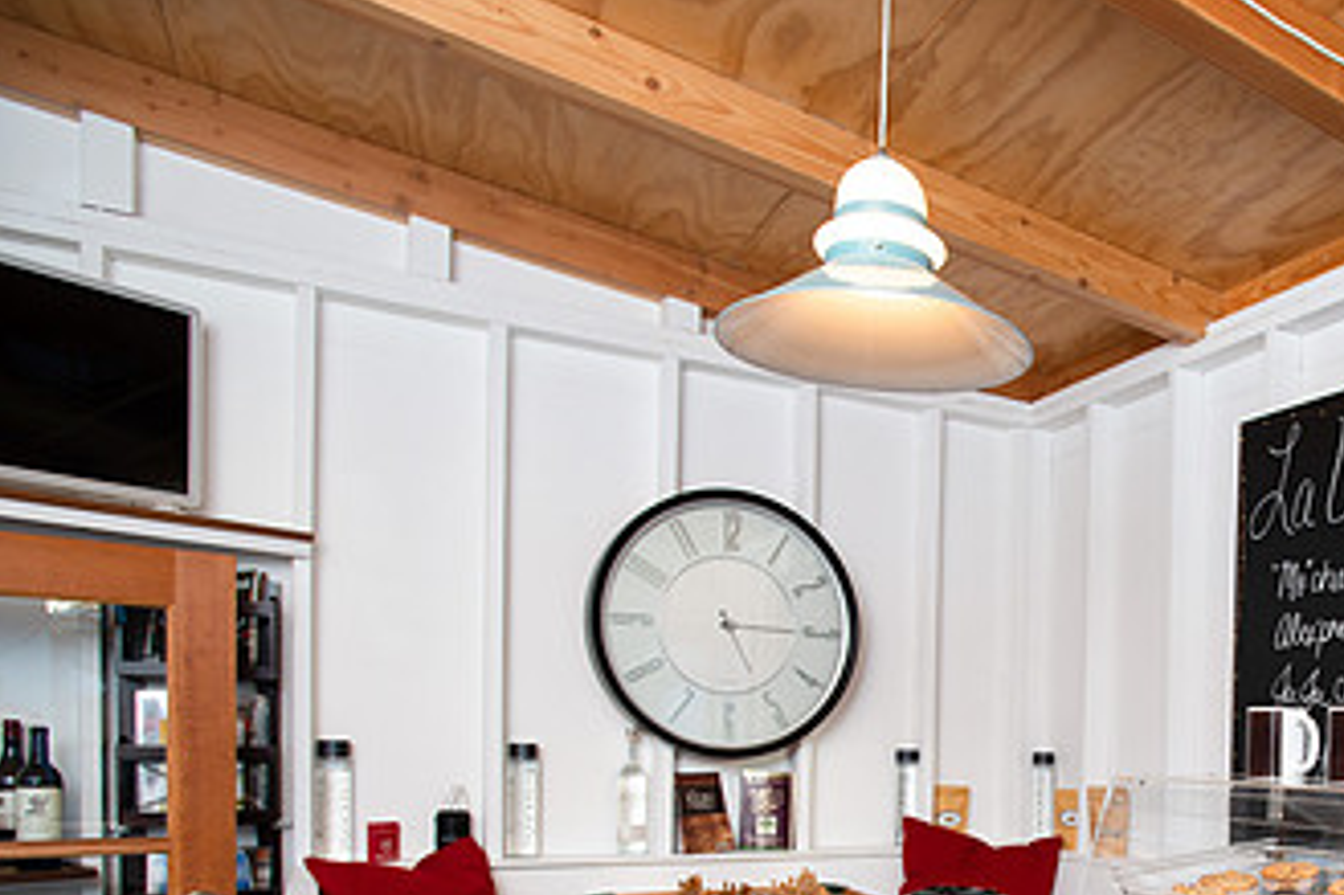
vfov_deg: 40.8
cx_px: 1115
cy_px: 774
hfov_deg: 56.4
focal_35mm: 30
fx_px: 1119
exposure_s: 1/200
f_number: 4.5
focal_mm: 17
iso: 400
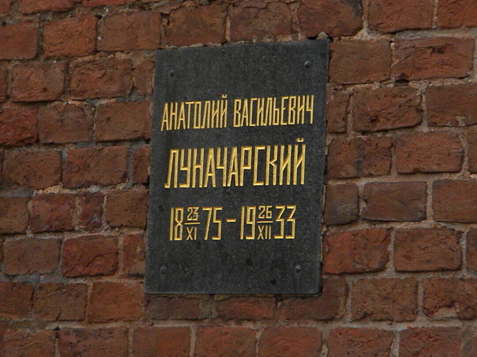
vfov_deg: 6.9
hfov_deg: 9.2
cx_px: 238
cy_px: 178
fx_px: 2949
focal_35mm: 214
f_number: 10.6
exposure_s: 1/375
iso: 720
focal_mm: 38.8
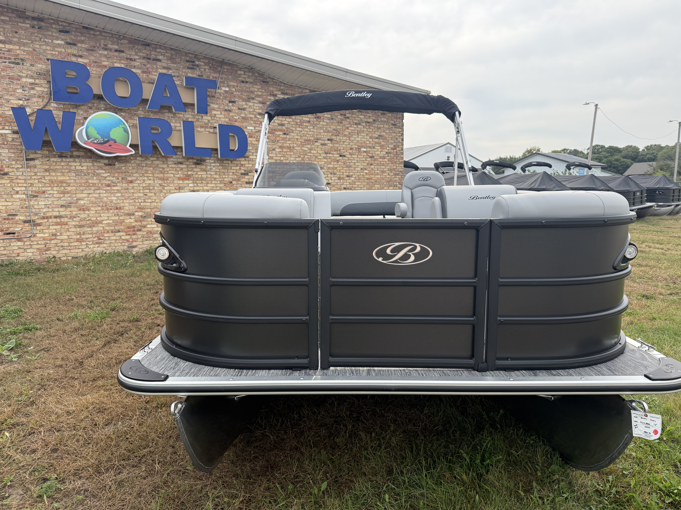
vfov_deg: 56.8
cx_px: 340
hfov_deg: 71.6
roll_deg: +1.5
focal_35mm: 24
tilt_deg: -5.7
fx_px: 472
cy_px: 255
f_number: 1.78
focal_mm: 6.76
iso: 100
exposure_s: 1/1901
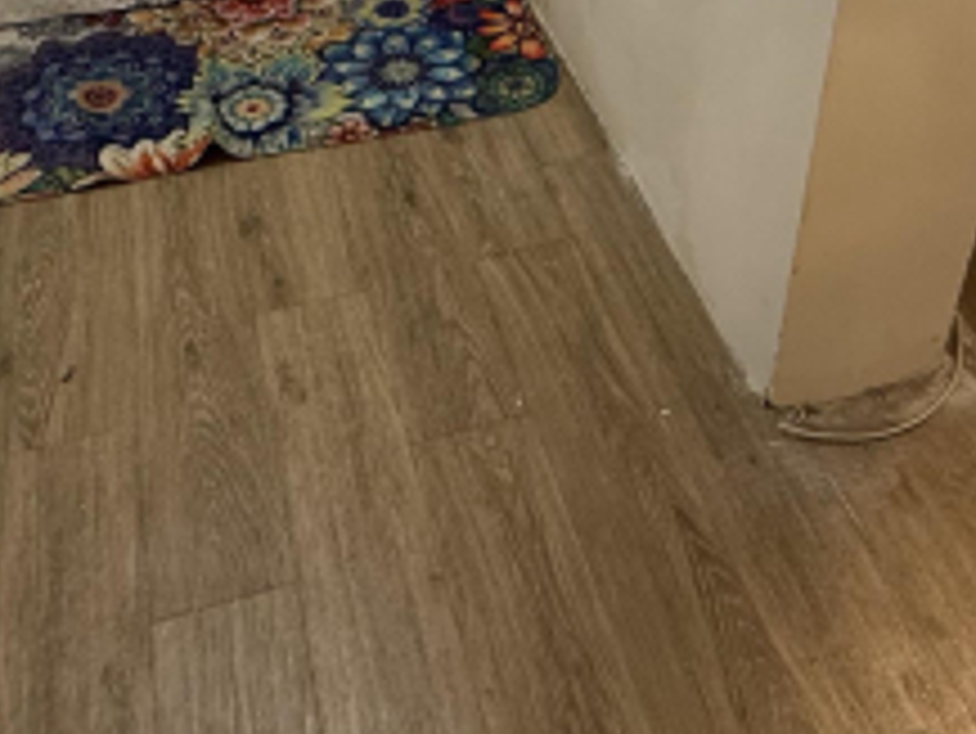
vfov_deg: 27.5
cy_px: -243
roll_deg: -0.2
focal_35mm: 43
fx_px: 1213
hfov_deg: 43.8
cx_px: 461
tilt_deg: -24.3
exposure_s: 1/60
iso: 200
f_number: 2.2
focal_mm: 2.22
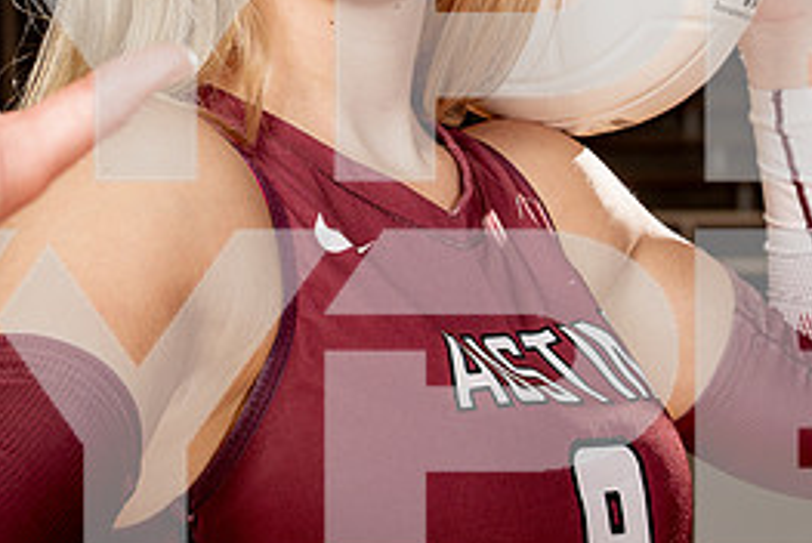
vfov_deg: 9.7
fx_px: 3184
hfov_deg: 14.5
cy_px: 20
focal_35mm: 141
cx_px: 275
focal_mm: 64
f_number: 8
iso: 100
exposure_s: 1/250
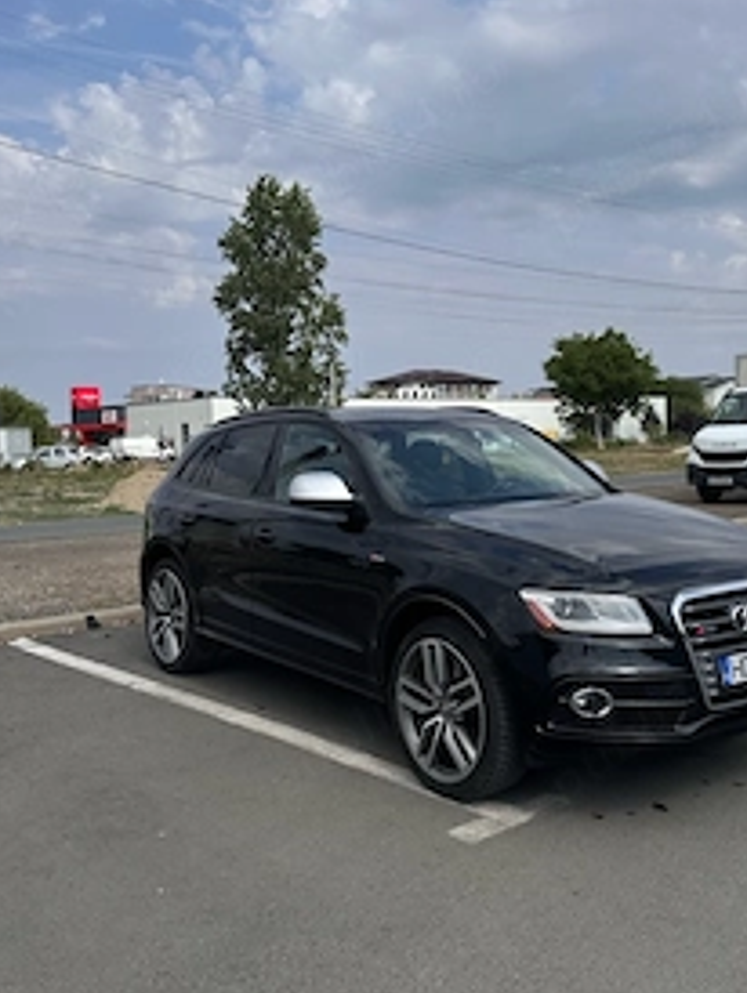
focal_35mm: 35
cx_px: 457
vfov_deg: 52.6
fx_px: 1005
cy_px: 475
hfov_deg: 40.5
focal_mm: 6.86
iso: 80
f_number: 1.78
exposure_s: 1/6211
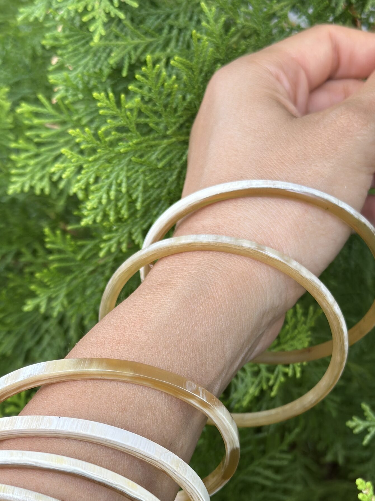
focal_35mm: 69
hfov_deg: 21.3
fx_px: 997
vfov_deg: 27.9
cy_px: 353
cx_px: 174
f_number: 1.78
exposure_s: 1/193
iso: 80
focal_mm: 6.86
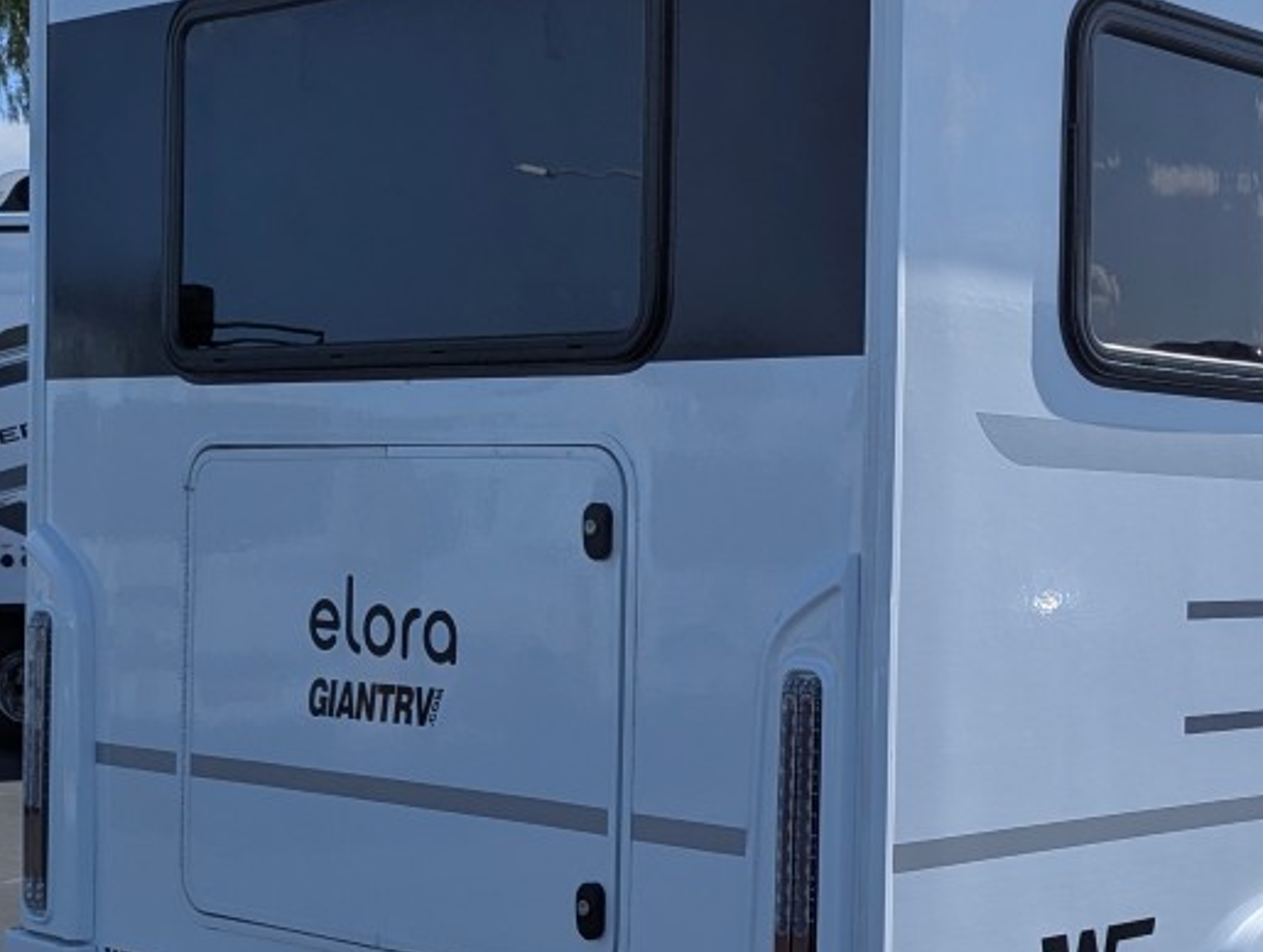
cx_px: 1178
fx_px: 2375
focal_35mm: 65
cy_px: 640
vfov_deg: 22.6
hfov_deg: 28.4
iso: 42
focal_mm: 6.81
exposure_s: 1/3534
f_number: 1.85
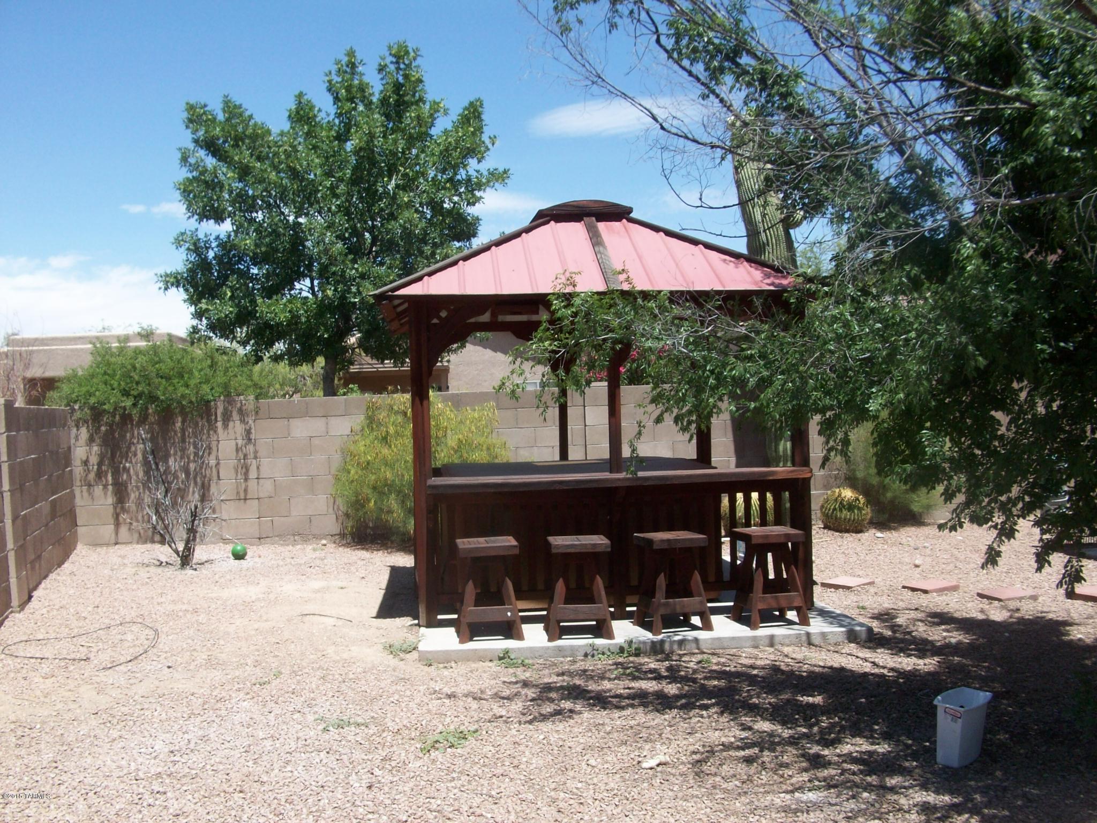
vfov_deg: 41.8
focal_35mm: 34
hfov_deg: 54.0
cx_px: 548
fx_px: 1077
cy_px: 412
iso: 64
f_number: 5.5
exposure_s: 1/252
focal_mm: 5.7
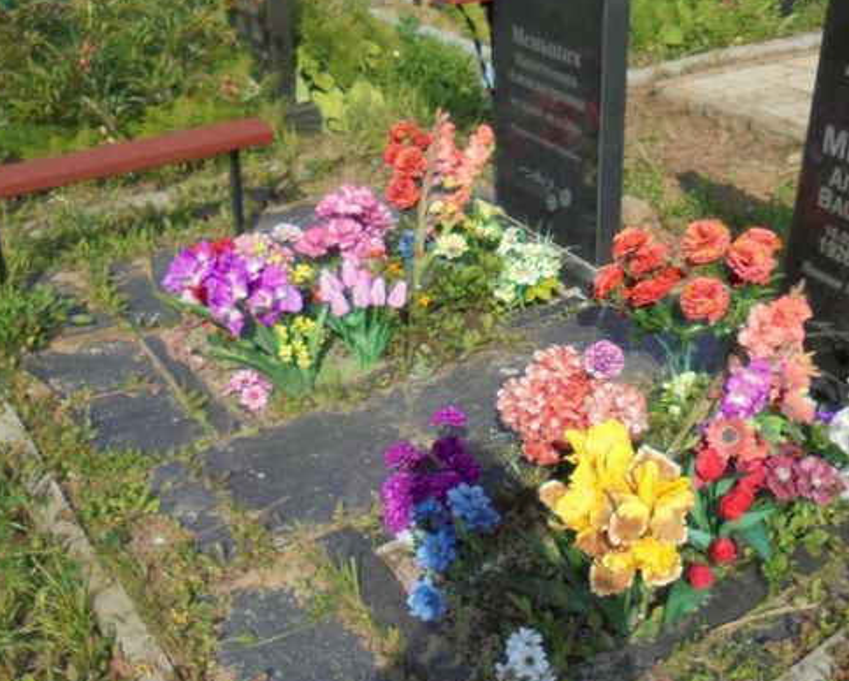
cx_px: 540
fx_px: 1056
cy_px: 292
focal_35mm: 42
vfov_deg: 35.6
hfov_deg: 43.4
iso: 100
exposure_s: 1/800
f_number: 3.5
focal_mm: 4.6
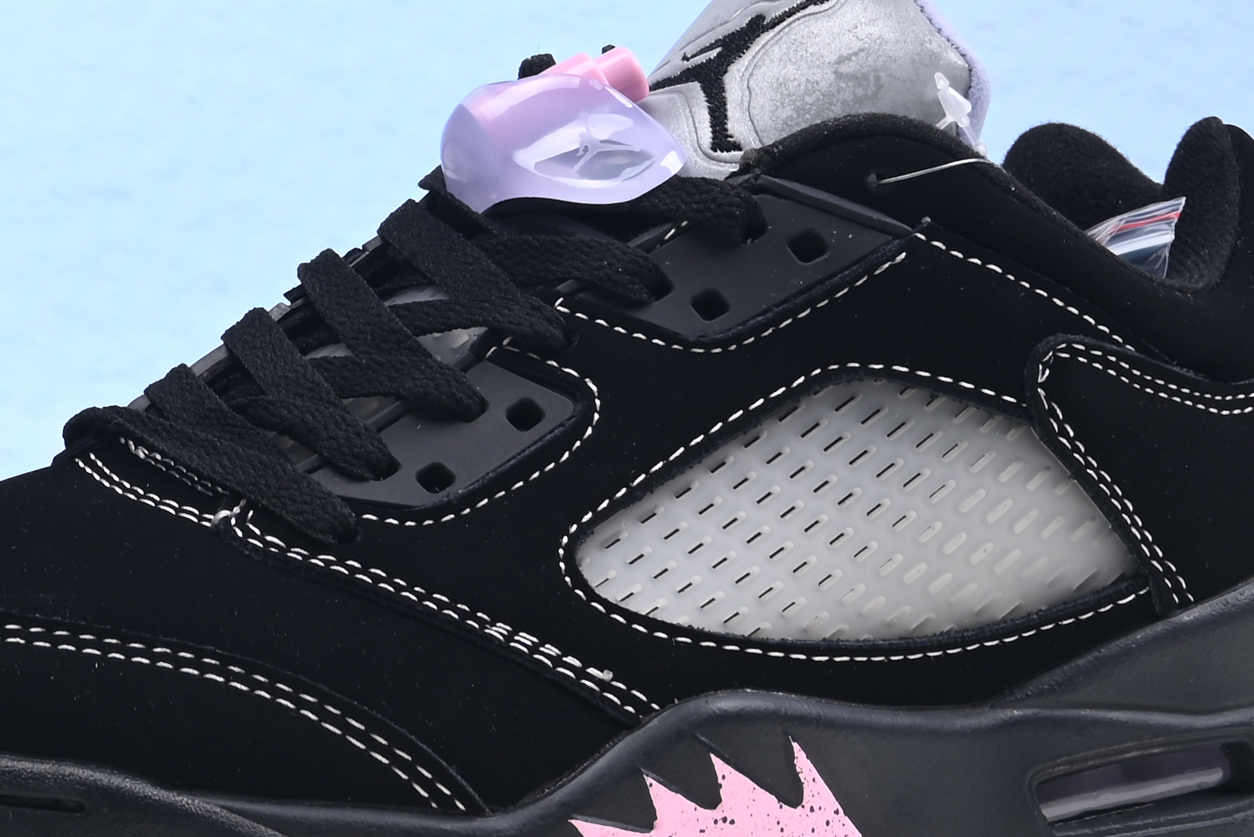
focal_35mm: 137
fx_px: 4773
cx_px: -352
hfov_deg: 14.4
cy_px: -218
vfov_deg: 9.8
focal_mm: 39
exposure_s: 1/2
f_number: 16
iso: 100
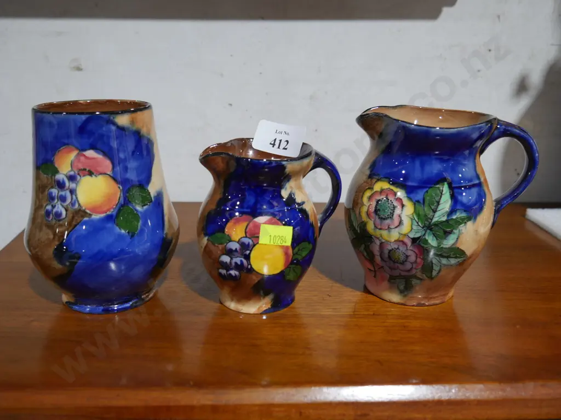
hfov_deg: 56.8
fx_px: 519
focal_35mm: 32
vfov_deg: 44.2
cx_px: 280
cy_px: 210
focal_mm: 16
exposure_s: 1/60
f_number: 3.6
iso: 400
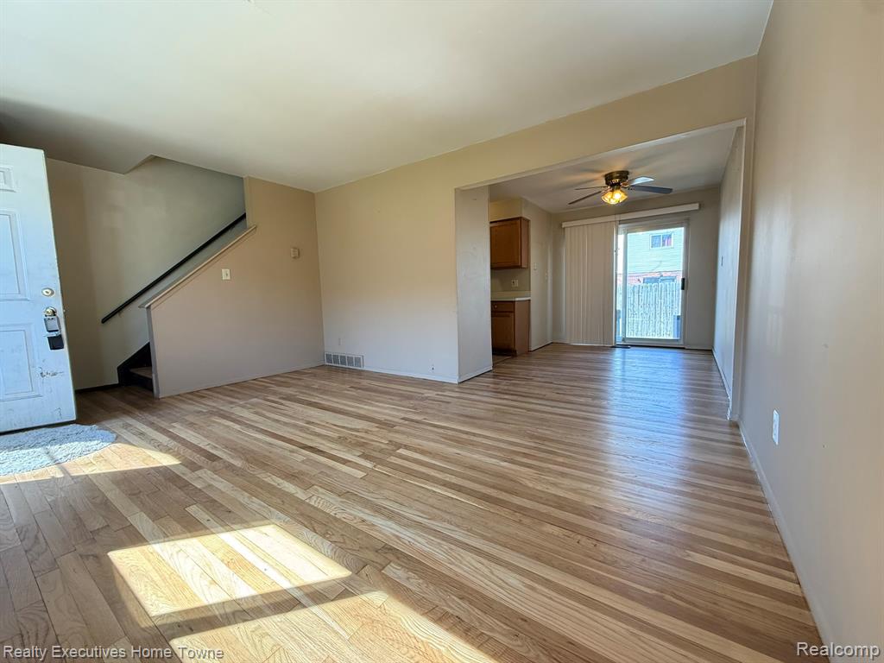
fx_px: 358
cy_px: 332
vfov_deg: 85.7
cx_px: 442
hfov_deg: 102.1
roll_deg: +1.6
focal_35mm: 14
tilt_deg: -5.0
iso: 200
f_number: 2.2
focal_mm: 2.22
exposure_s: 1/99
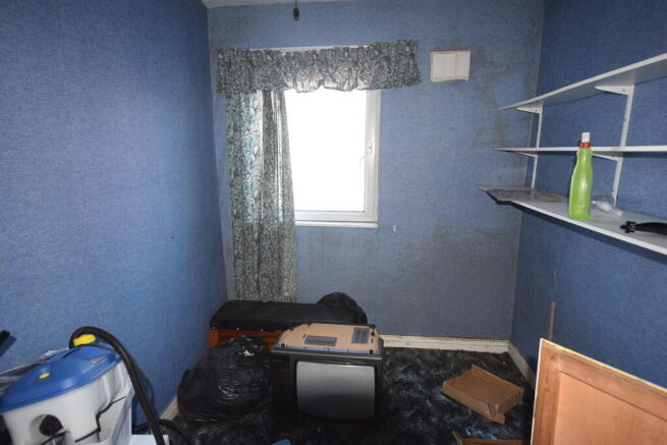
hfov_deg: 85.4
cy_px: 222
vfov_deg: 63.2
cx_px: 334
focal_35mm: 20
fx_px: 361
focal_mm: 13
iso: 1000
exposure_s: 1/60
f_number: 4.5
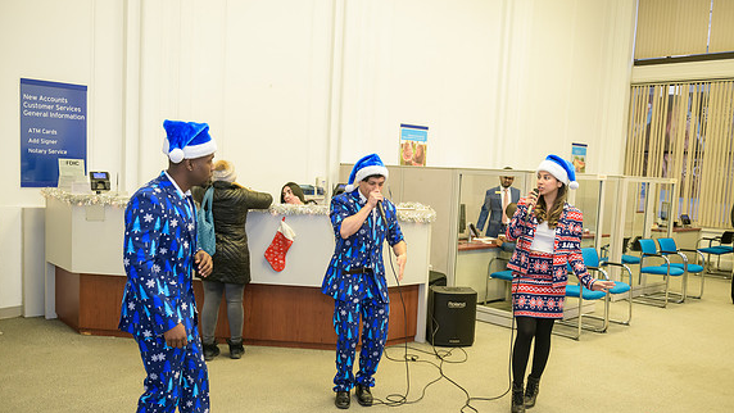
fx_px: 662
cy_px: 234
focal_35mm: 34
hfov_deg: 58.0
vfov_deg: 34.6
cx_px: 367
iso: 1600
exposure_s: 1/125
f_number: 3.2
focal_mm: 32
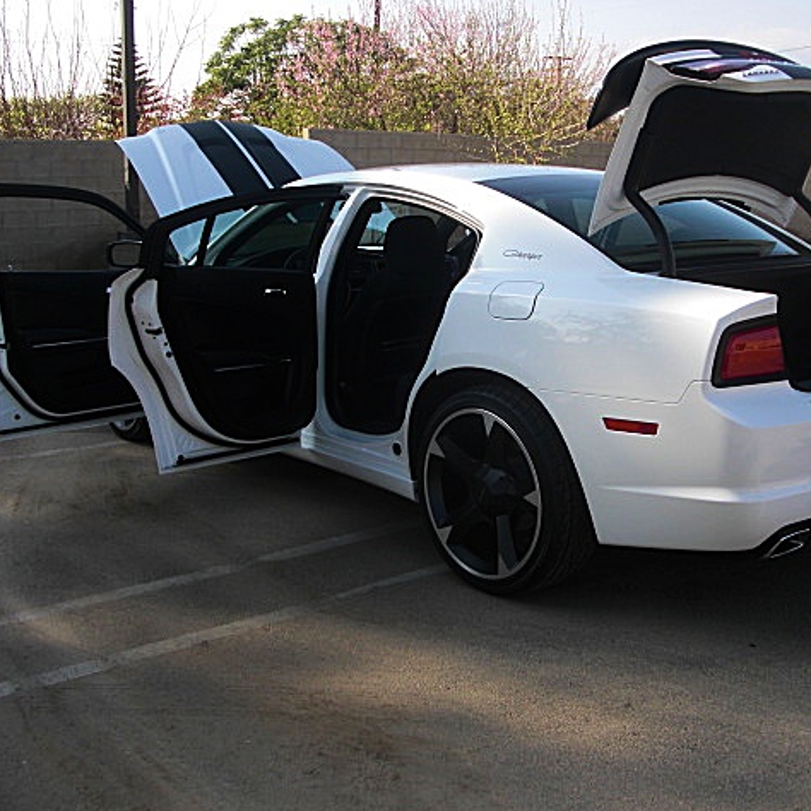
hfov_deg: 39.1
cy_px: 407
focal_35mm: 43
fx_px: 1140
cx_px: 472
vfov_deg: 39.2
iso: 50
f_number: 2.8
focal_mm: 6.3
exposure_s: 1/500
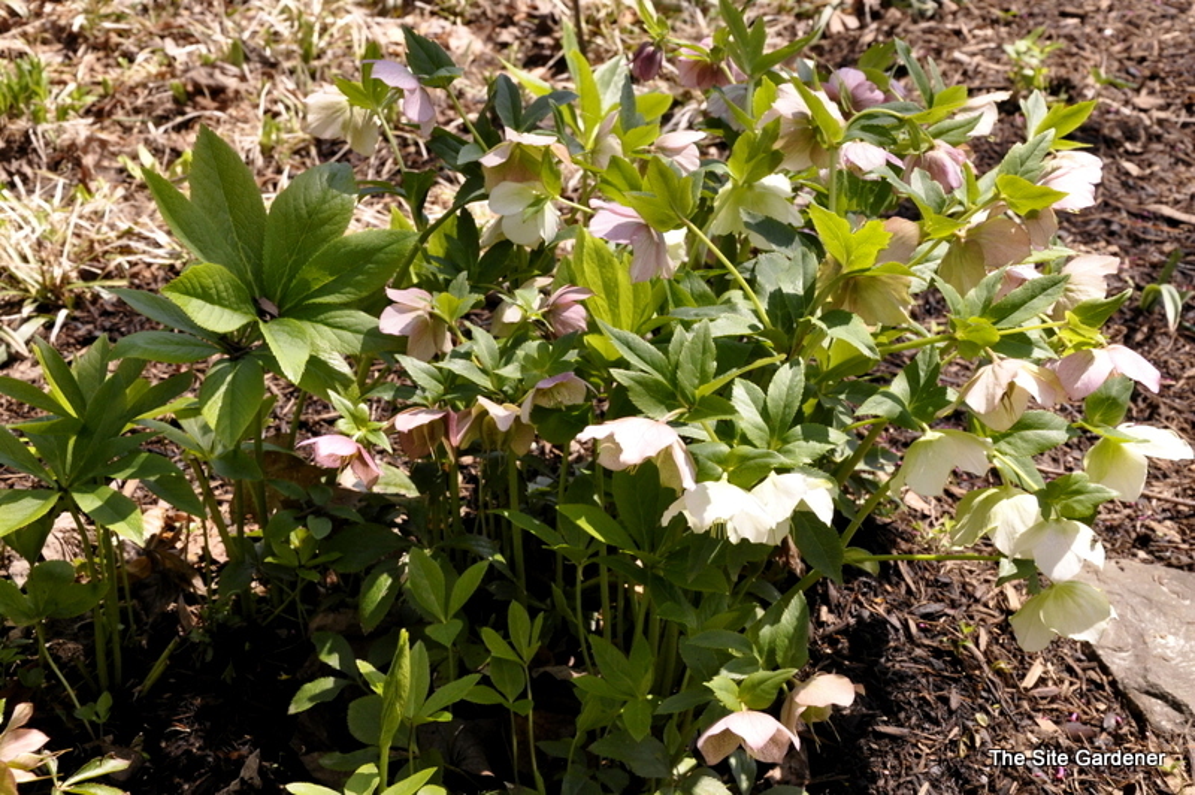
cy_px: 398
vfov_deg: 21.5
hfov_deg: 31.9
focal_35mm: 63
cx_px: 598
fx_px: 2089
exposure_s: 1/500
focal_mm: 42
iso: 800
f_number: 11
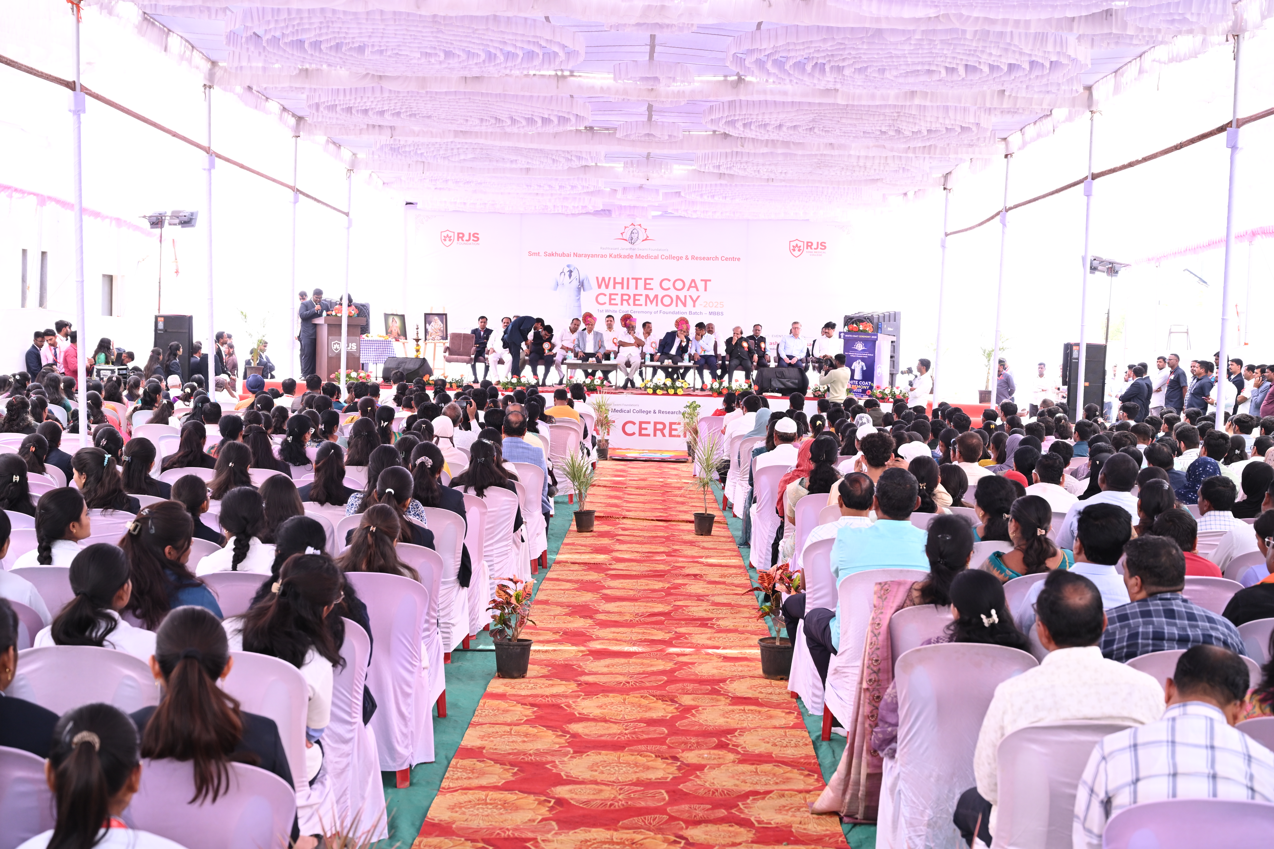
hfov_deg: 39.6
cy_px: 424
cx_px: 637
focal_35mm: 50
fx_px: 1769
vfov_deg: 27.0
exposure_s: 1/125
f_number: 5.6
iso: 500
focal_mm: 50
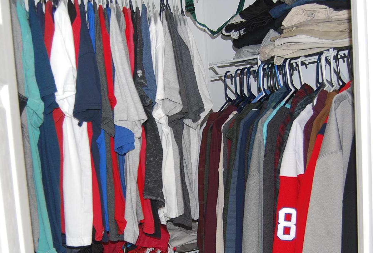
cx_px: 176
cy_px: 186
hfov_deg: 41.0
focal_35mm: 48
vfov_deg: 27.8
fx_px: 505
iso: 200
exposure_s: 1/60
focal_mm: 20
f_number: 3.8
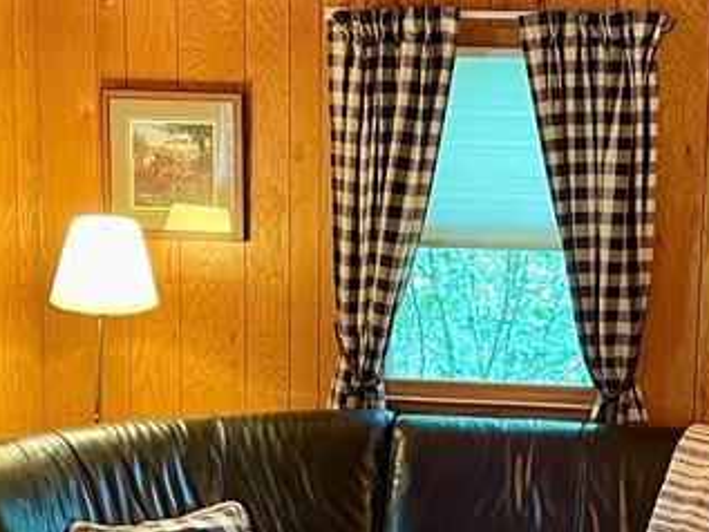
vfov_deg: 17.4
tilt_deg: -9.3
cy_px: 427
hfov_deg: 23.1
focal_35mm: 84
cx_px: 492
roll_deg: -1.3
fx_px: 1721
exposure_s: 1/40
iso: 500
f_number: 1.6
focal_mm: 4.2
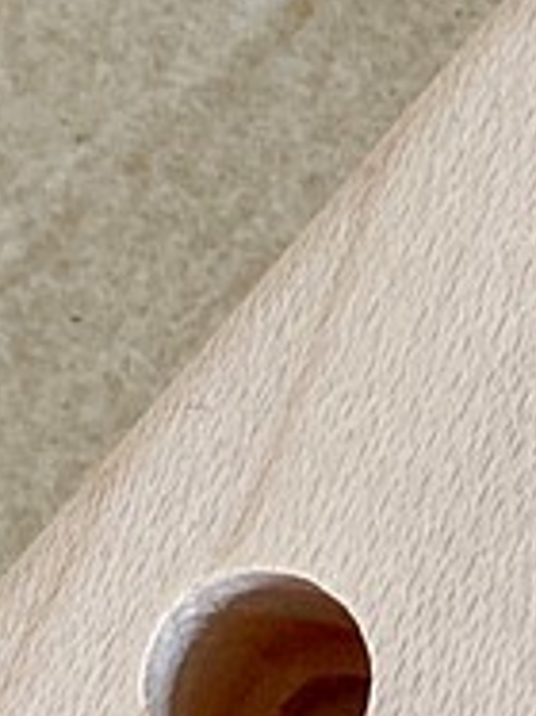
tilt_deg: -76.3
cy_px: 710
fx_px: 4051
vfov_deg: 10.0
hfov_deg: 7.4
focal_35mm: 196
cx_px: 892
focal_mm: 4.25
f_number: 1.8
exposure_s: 1/120
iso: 100
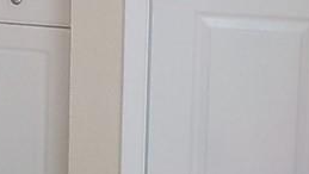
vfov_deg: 9.0
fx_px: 1057
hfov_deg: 16.1
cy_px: -143
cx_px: -37
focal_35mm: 129
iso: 200
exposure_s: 1/30
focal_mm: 4.1
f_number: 3.3
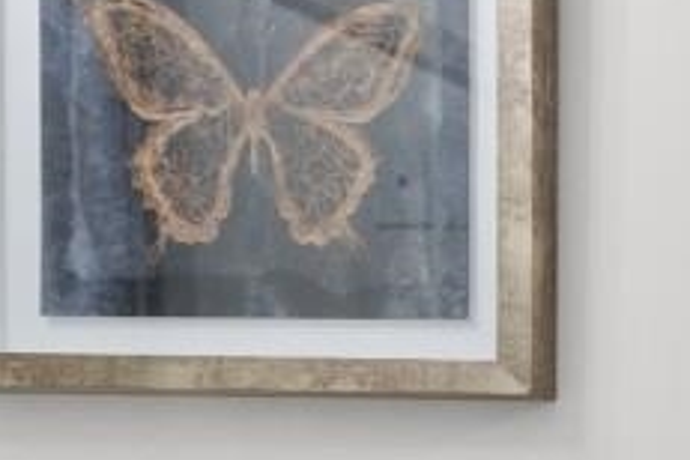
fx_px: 2012
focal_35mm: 105
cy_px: 711
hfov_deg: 14.2
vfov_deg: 12.3
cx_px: 1595
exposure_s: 1/10
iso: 100
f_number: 4.5
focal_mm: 10
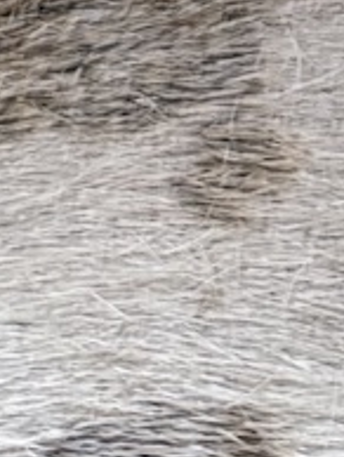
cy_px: -1173
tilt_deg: -77.6
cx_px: 415
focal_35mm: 178
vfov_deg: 8.2
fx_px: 2353
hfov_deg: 8.3
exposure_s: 1/50
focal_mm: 6.76
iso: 400
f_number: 1.78
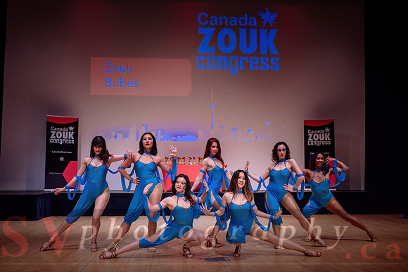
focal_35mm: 39
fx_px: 444
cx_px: 204
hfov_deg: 49.3
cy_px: 151
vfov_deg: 34.0
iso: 1600
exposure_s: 1/500
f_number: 2.8
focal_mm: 34
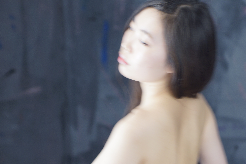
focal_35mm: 135
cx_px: 153
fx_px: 922
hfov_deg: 15.2
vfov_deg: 10.2
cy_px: 94
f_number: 2.8
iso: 100
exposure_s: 1/20
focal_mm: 70
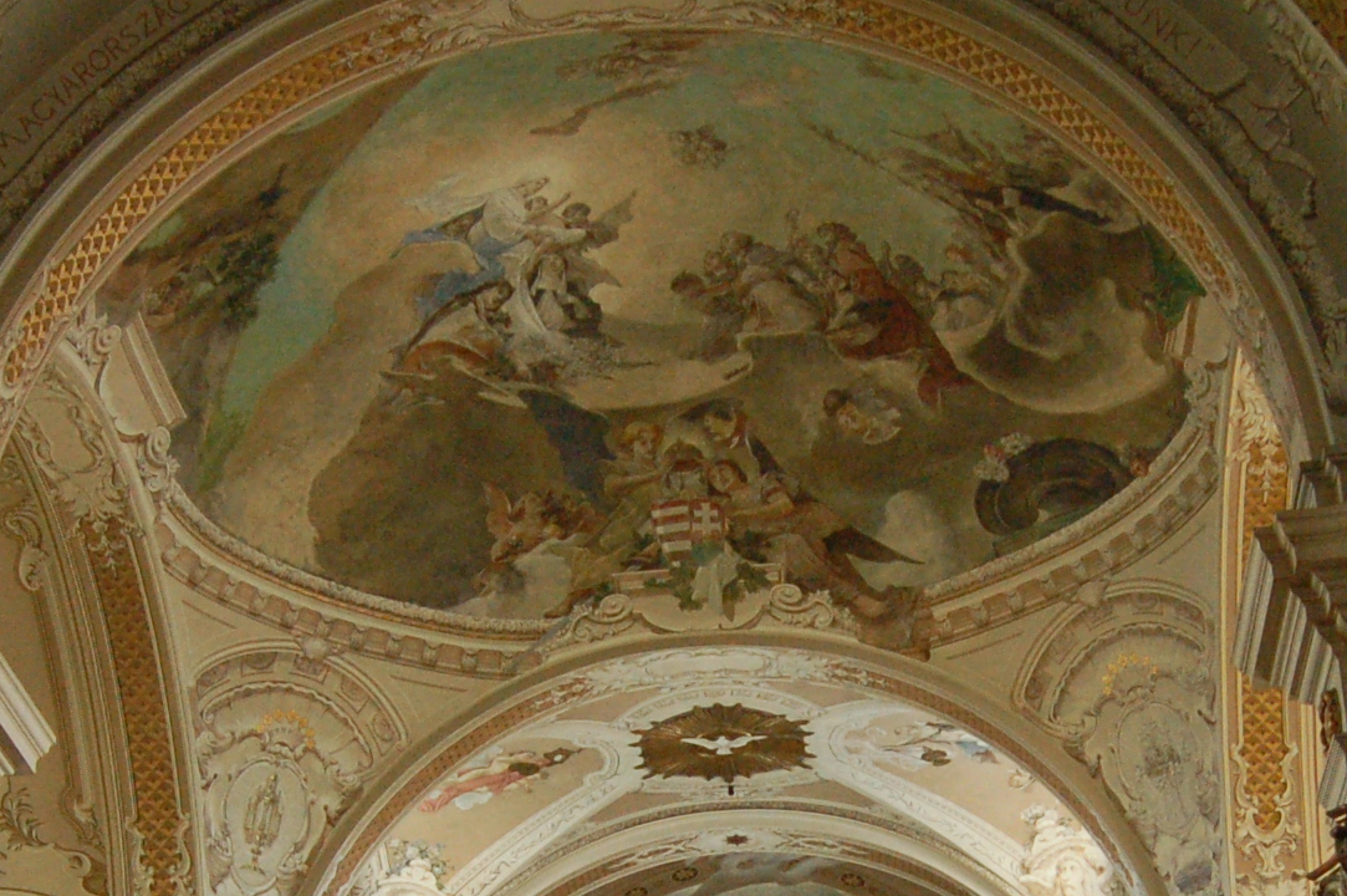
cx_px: 780
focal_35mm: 75
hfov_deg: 27.0
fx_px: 2804
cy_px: 901
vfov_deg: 17.7
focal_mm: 18
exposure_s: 1/40
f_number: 3.5
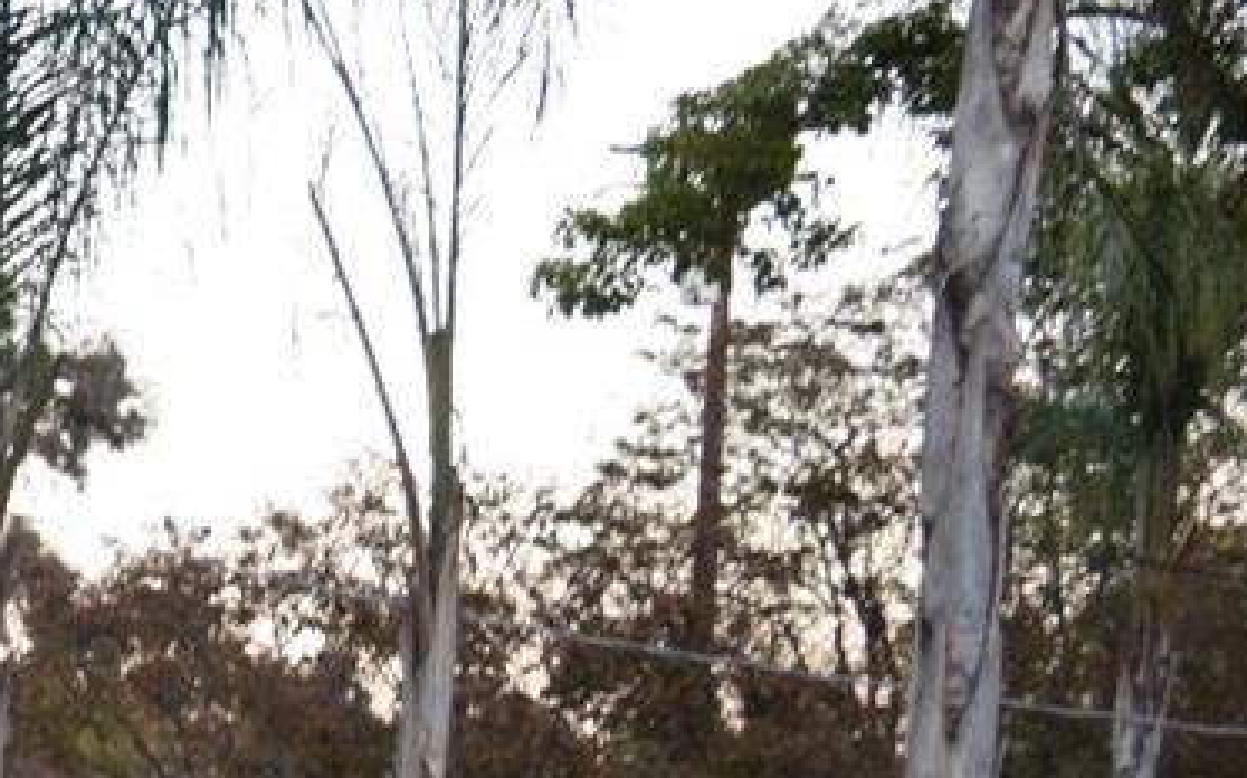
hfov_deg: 15.3
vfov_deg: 10.9
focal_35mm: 111
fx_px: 3770
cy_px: 1496
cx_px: -1203
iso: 450
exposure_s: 1/60
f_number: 4
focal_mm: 18
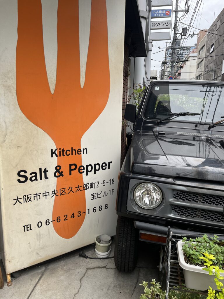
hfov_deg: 53.1
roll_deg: -1.0
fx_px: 224
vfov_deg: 67.3
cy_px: 150
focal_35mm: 26
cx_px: 112
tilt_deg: -10.2
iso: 50
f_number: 1.6
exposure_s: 1/761
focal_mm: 5.1
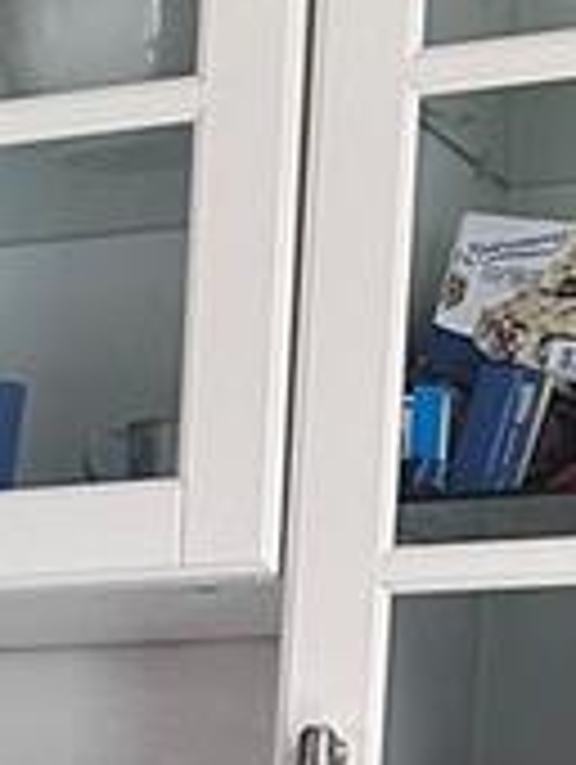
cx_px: -1251
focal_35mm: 169
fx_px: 3740
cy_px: 1395
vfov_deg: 10.9
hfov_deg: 7.5
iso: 200
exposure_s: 1/121
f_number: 1.78
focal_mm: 6.86
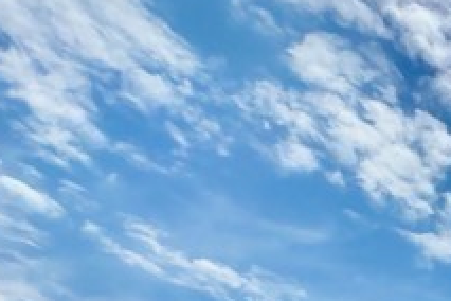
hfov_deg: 16.3
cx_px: 1021
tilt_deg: +2.5
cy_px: 755
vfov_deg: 13.4
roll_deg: -0.6
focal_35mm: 70
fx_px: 877
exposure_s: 1/2174
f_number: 2.2
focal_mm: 2.22
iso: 50
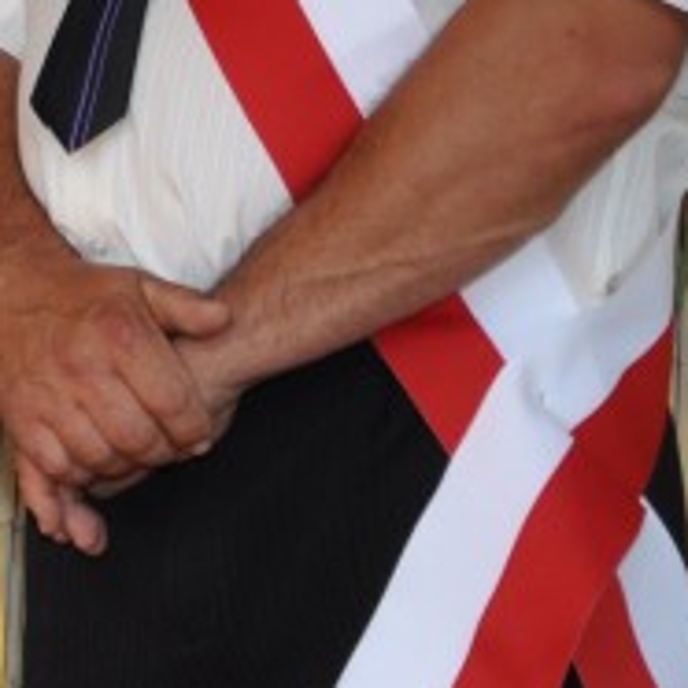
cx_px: -991
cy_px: -133
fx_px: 8905
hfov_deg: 4.3
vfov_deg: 4.4
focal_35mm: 396
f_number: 5.3
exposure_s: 1/100
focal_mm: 58
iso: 400
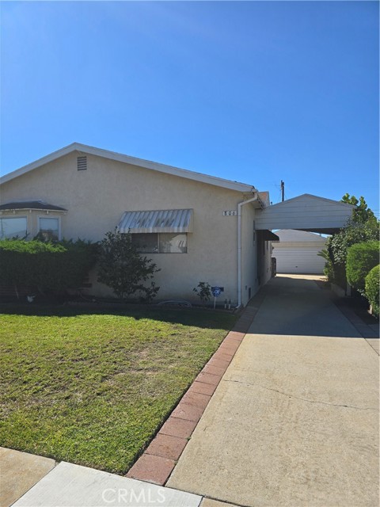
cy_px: 254
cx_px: 190
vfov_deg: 73.9
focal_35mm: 23
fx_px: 337
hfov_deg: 58.9
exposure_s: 1/947
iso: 12
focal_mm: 6.3
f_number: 1.7
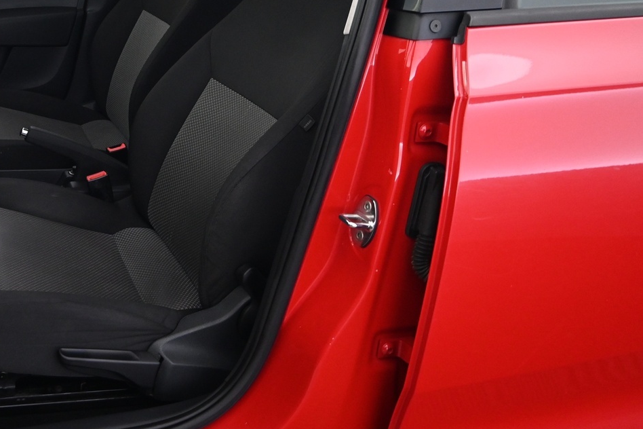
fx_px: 732
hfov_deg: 44.8
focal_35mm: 41
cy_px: 121
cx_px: 117
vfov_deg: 32.2
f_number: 3.5
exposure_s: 1/15
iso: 1600
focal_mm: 16
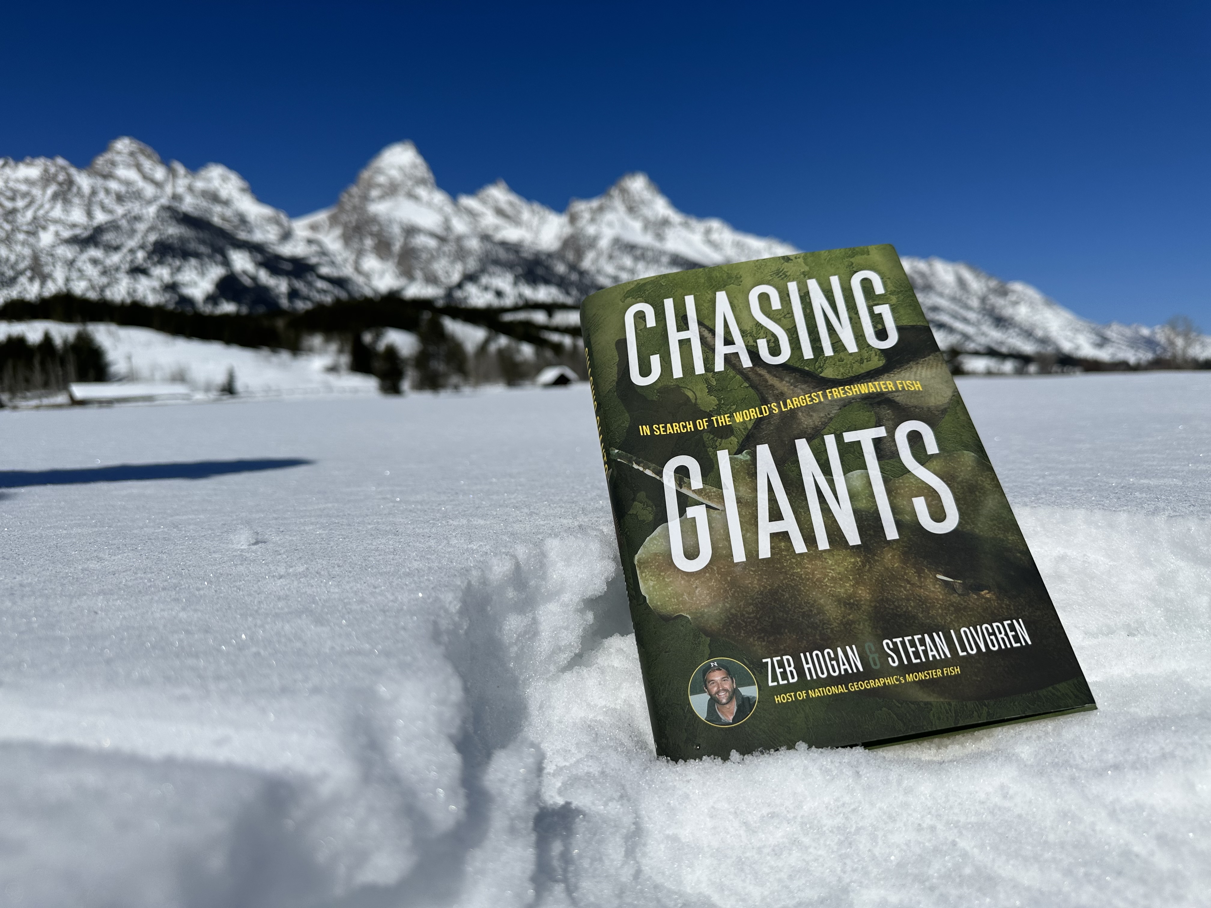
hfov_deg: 71.6
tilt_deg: -4.5
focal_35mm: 24
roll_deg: +1.9
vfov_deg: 56.8
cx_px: 606
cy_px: 454
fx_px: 840
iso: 64
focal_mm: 6.86
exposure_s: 1/18519
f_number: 1.78
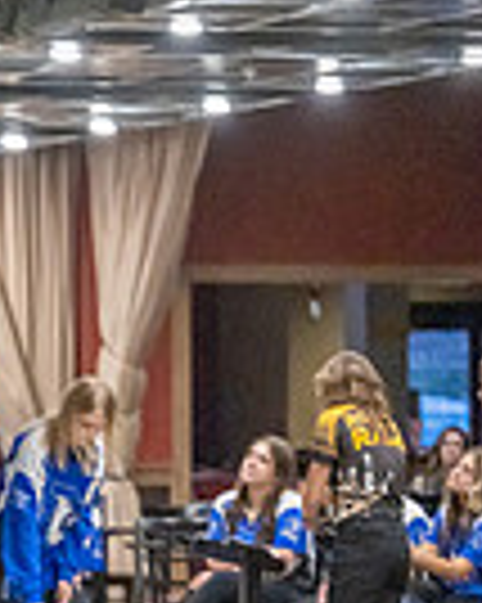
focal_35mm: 290
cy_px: 990
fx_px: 5177
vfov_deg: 6.6
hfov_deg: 5.3
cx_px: -5
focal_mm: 92
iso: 4000
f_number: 2.8
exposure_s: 1/1000
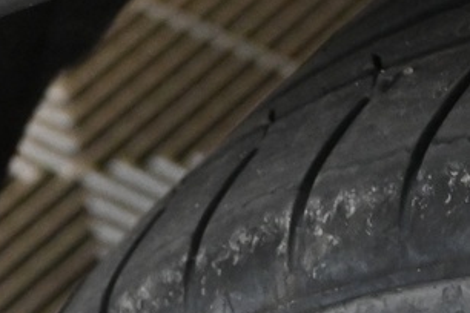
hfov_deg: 8.5
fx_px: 3159
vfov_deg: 5.7
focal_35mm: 242
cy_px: -40
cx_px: 51
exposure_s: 1/50
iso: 2800
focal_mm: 30.5
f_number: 4.8
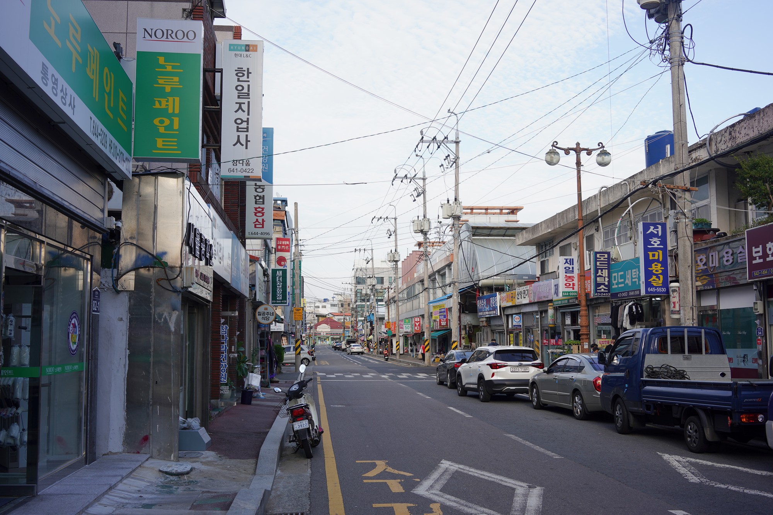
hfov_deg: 54.4
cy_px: 258
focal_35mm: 35
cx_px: 386
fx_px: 752
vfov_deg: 37.9
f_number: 7.1
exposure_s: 1/100
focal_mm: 35
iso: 100
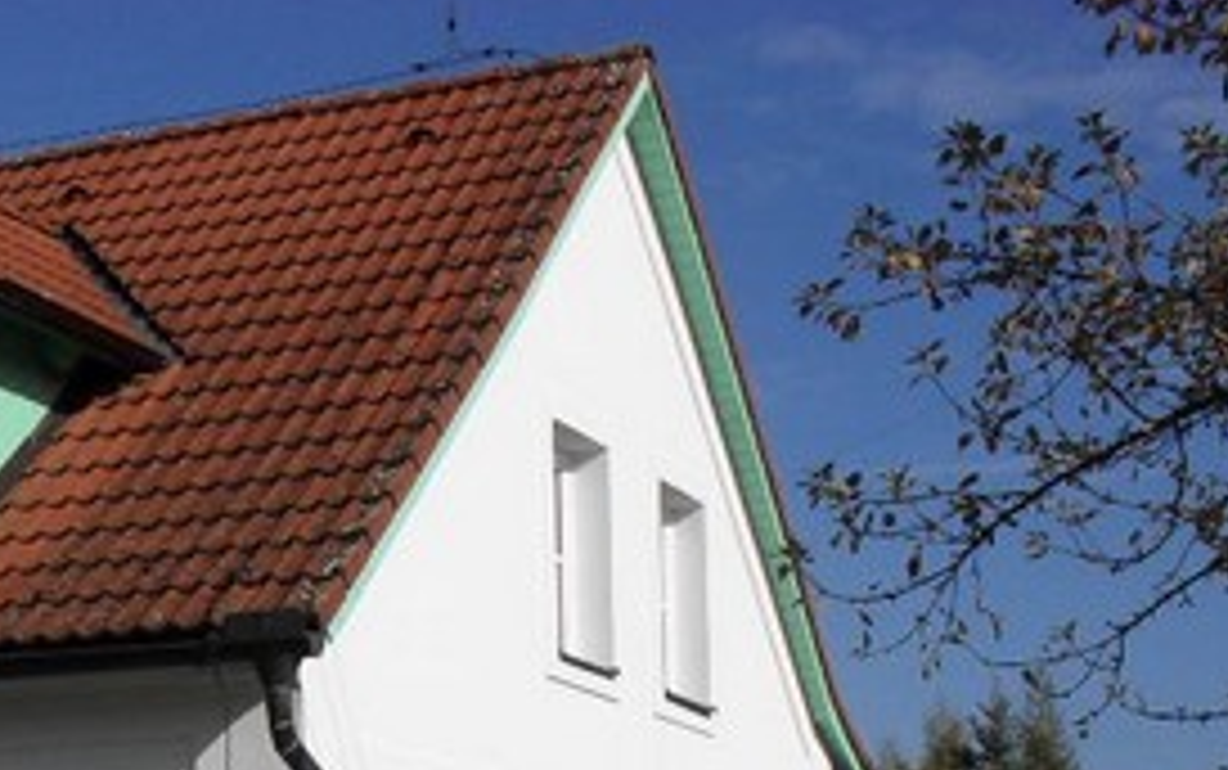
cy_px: 1063
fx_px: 2913
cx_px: 94
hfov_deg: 23.1
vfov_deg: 14.3
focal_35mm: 87
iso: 100
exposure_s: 1/500
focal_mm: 6.3
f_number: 8.4
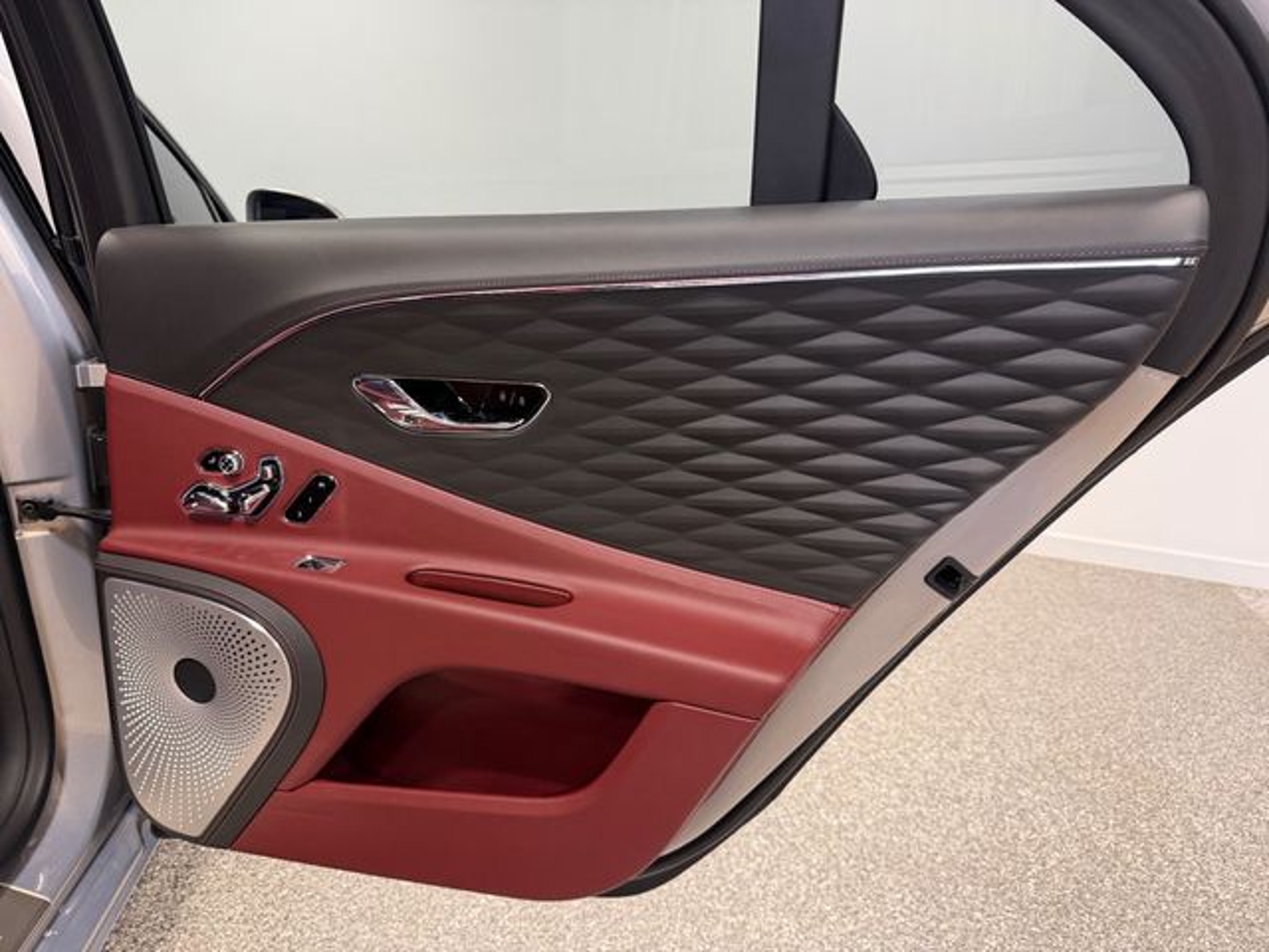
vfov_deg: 56.8
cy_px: 476
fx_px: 880
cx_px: 634
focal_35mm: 24
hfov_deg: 71.6
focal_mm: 6.76
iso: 160
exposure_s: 1/120
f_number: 1.78
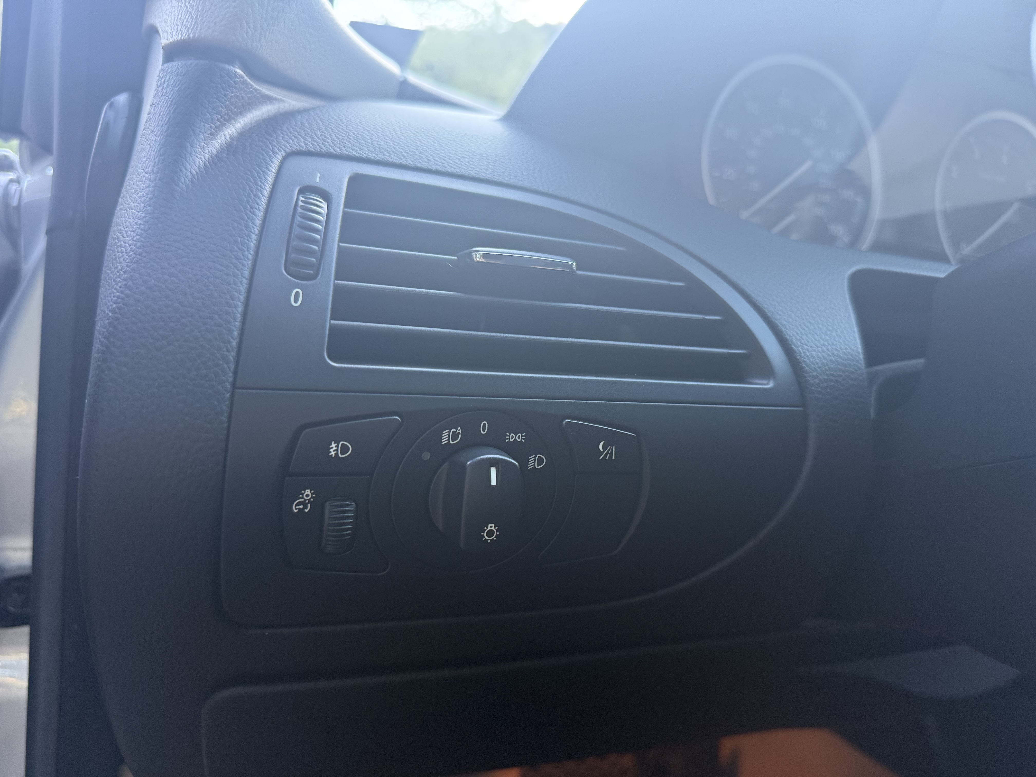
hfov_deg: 71.6
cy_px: 388
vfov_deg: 56.8
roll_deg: -6.7
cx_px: 518
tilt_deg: -7.5
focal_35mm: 24
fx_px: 718
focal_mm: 6.76
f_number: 1.78
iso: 200
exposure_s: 1/98
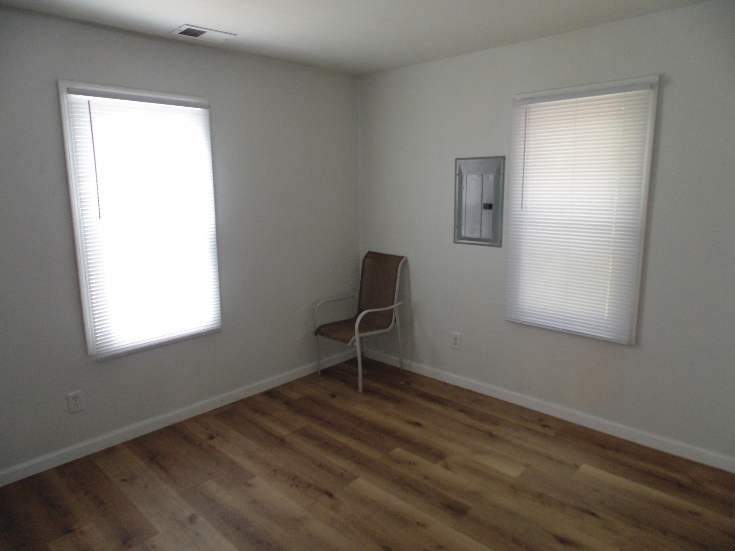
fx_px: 467
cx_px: 368
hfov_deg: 76.4
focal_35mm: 22
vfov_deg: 61.1
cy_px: 276
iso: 250
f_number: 3.1
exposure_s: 1/30
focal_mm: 4
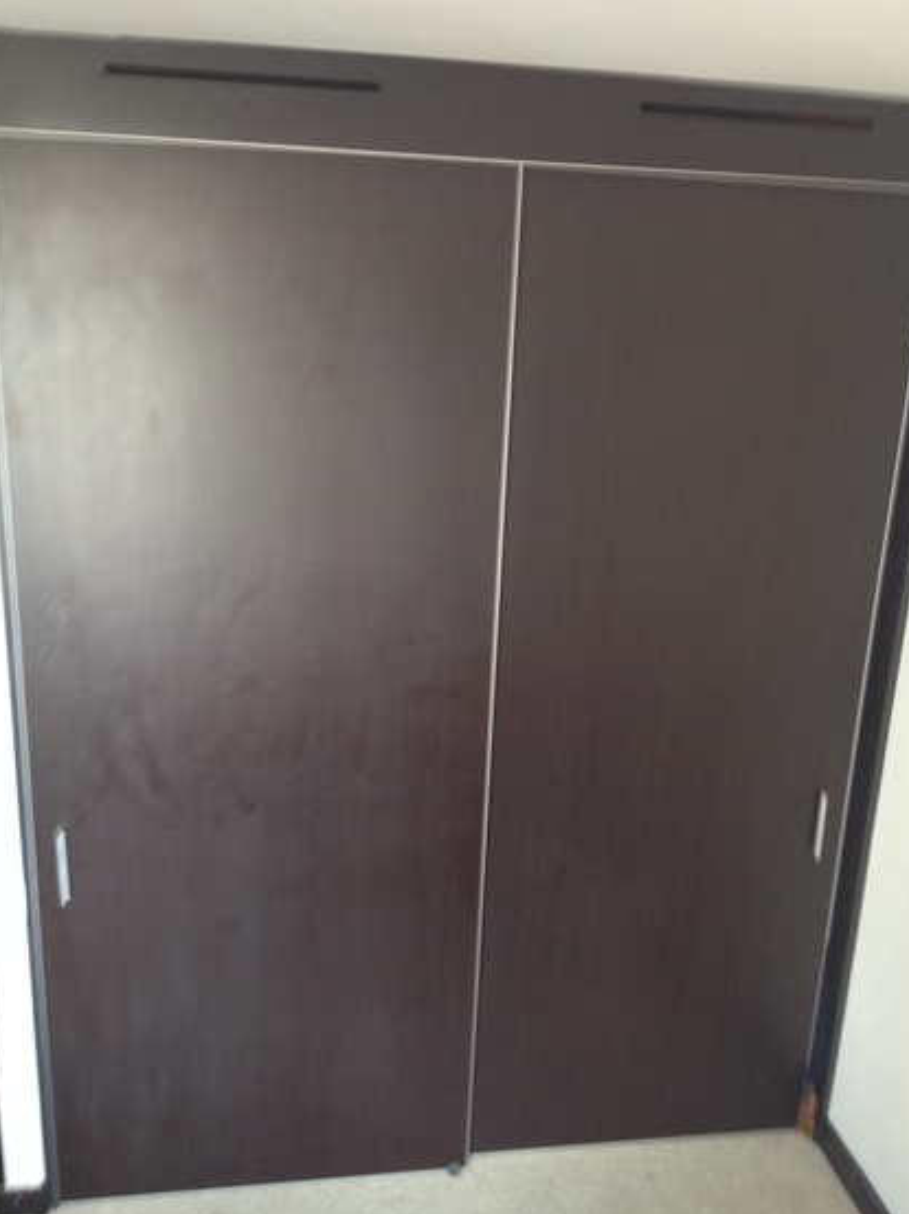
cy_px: 619
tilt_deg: -22.2
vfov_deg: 49.0
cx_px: 481
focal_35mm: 38
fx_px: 1332
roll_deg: -3.4
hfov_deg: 37.7
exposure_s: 1/20
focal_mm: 4.28
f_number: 2.4
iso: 100
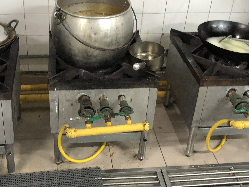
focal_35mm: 51
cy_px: 72
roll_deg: -3.4
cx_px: 111
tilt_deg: -32.3
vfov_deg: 28.5
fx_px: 367
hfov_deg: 37.5
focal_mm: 3.99
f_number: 1.8
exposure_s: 1/12
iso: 100
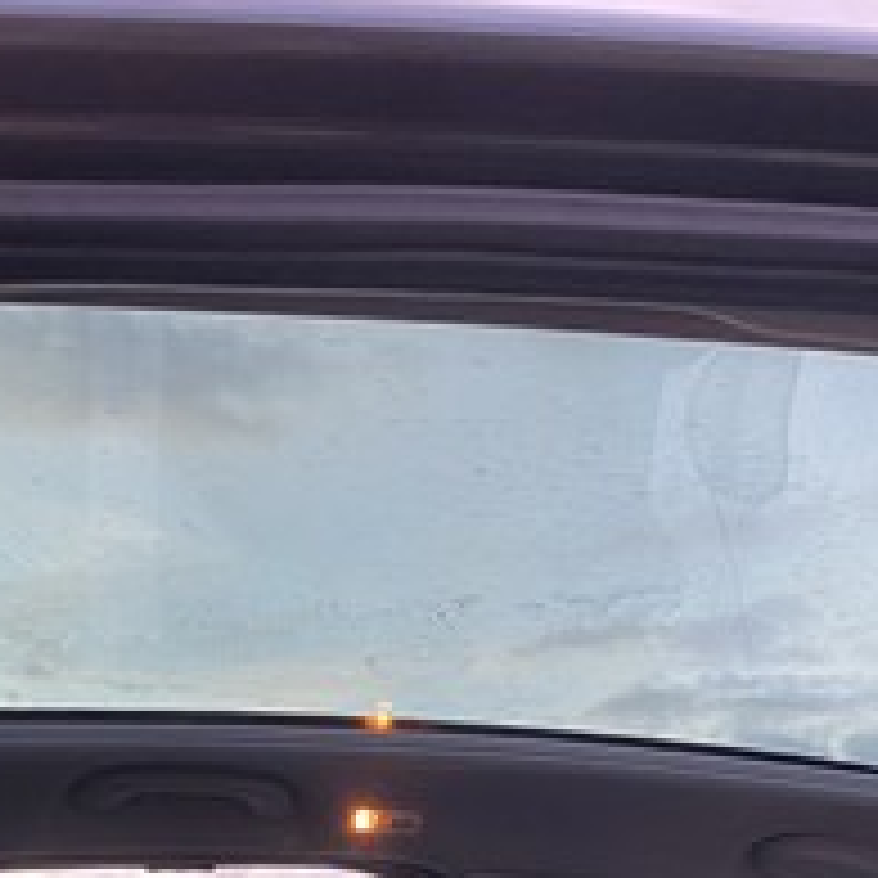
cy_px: 813
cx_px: 315
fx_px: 1722
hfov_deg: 28.5
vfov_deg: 27.4
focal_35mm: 60
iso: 200
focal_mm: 4.25
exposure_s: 1/60
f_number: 1.8
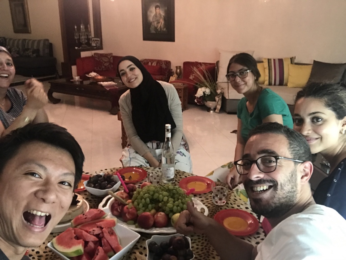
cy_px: 130
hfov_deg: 56.8
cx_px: 173
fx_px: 320
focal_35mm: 32
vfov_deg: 44.2
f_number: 2.2
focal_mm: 2.87
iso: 160
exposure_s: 1/33
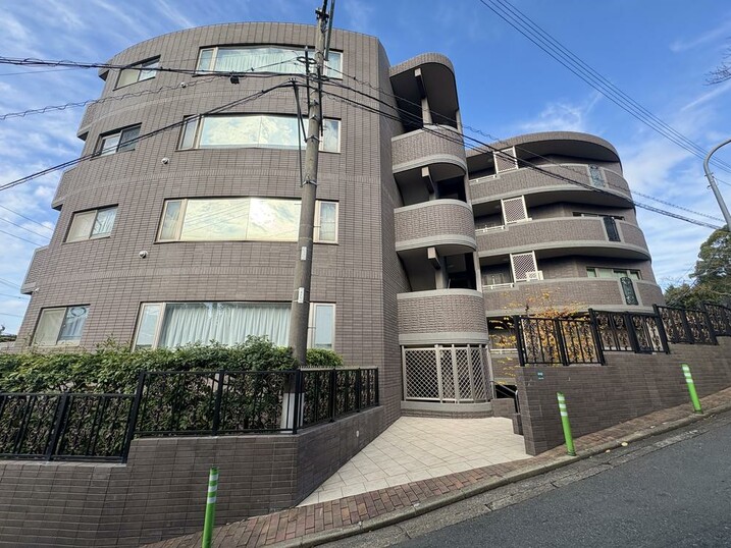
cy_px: 274
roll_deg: +0.1
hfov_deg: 102.1
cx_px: 366
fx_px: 296
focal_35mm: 14
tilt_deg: +17.3
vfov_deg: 85.7
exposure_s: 1/625
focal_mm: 2.22
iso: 64
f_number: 2.2
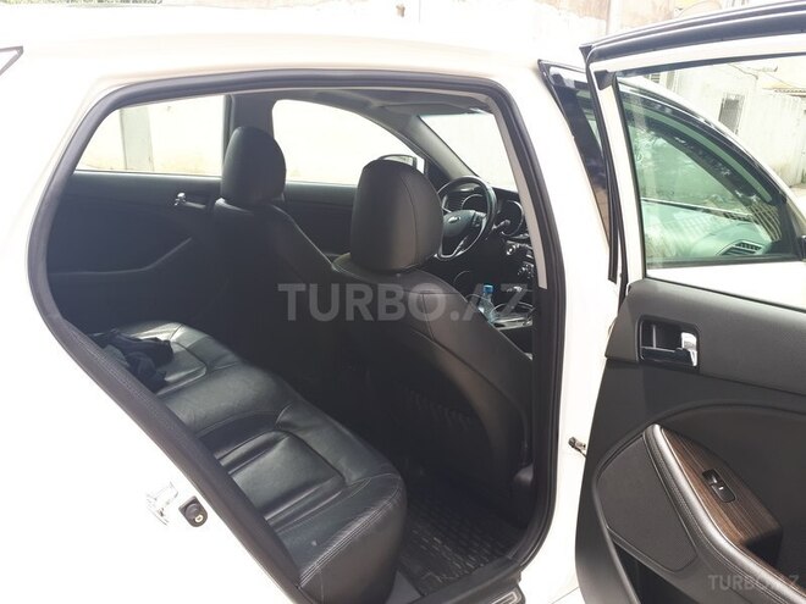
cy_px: 302
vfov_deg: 51.4
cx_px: 403
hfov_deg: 65.3
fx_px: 629
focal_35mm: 27
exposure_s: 1/216
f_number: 1.9
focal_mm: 3.6
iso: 40
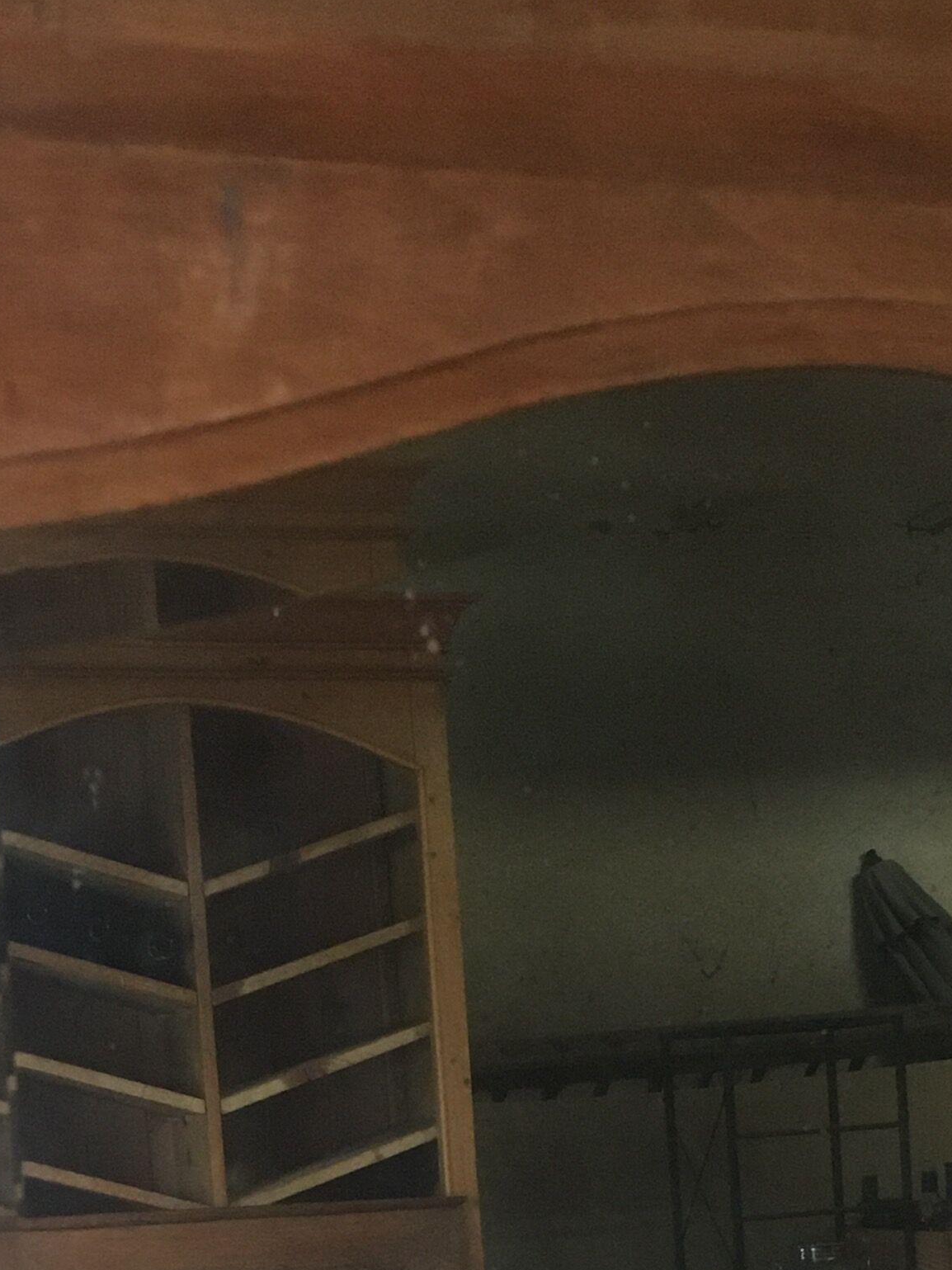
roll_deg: -1.0
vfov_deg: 24.0
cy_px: 1408
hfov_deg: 19.3
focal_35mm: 76
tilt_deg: -17.0
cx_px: 686
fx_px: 2787
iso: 250
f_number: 2.2
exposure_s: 1/33
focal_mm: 4.15
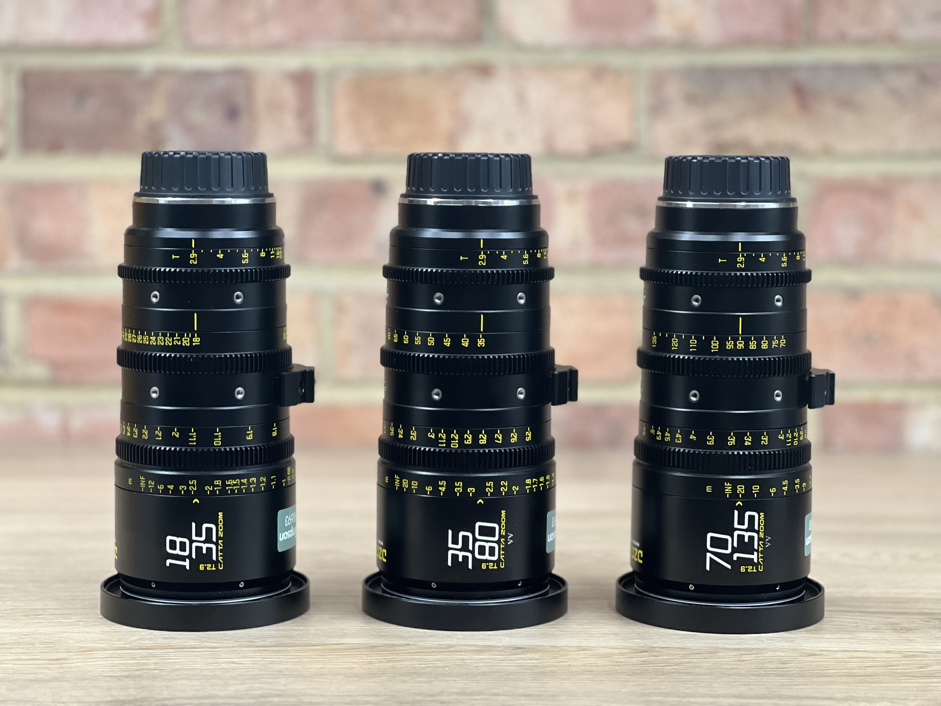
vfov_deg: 19.1
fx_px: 2093
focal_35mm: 77
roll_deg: -0.3
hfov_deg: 25.3
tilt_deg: -5.4
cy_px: 353
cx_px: 470
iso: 250
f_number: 2.8
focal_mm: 9
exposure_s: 1/33
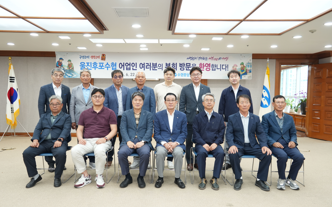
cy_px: 109
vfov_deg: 43.1
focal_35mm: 29
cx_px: 164
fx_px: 262
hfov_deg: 64.6
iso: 1250
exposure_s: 1/125
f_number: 4.5
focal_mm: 28
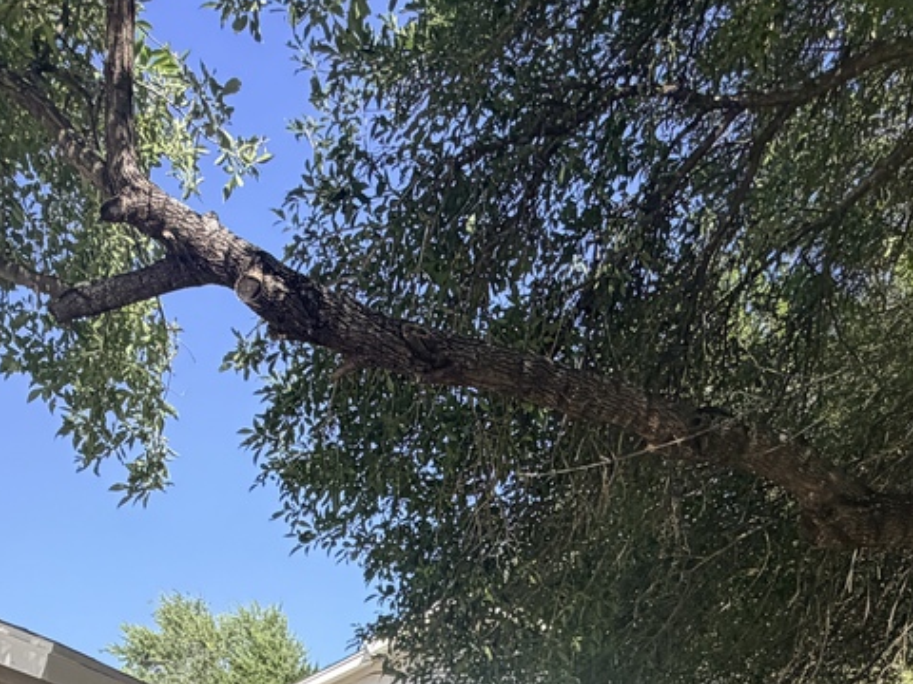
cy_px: 969
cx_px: 390
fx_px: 1108
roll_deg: +0.1
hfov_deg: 44.7
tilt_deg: -2.1
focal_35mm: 42
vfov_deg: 26.8
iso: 40
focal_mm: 2.22
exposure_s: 1/760
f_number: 2.2
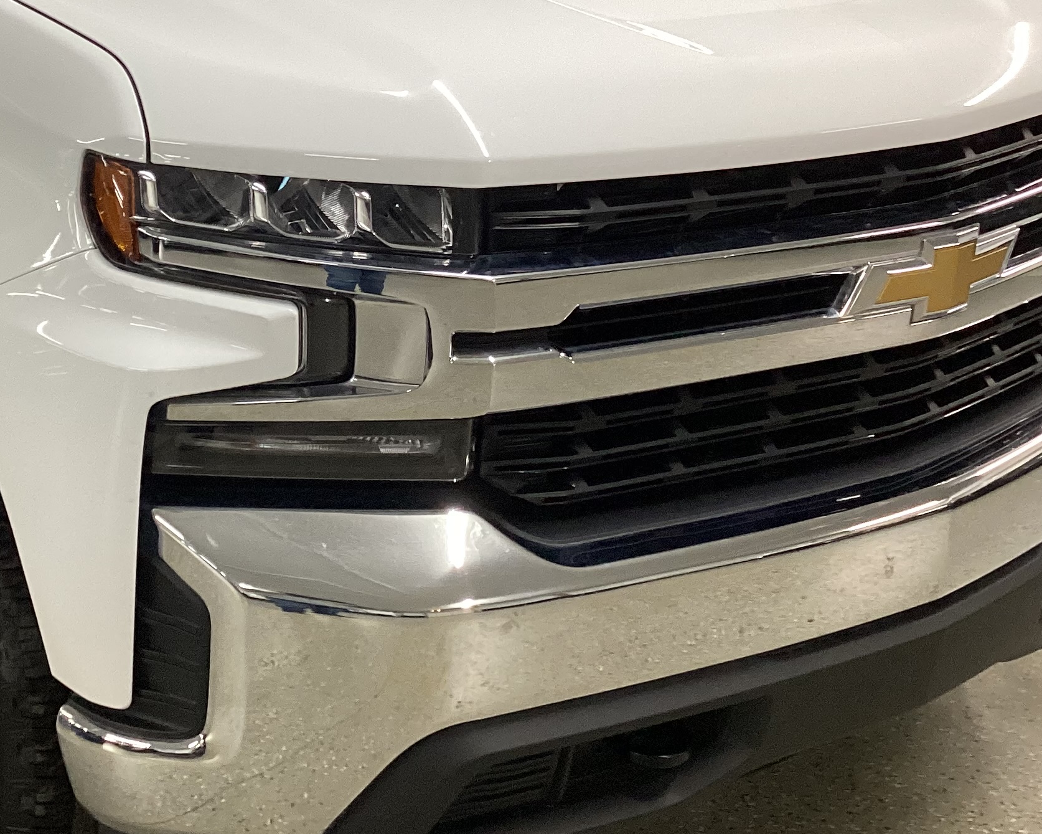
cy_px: 202
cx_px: 255
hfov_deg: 31.4
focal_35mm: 59
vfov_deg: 25.5
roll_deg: +0.6
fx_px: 1819
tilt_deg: -16.2
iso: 160
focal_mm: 3.3
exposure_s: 1/60
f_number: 2.4
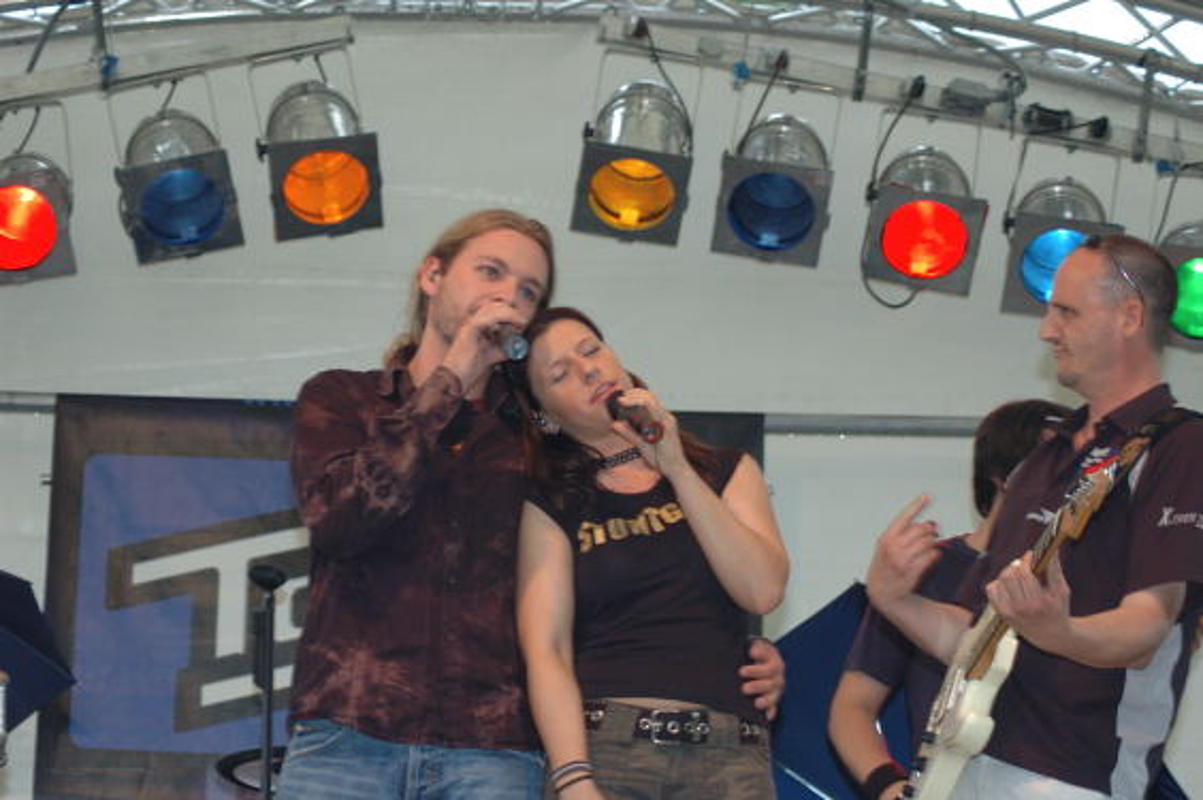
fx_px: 3506
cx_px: 602
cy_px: 400
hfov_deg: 19.5
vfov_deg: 13.0
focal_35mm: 105
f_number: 4.8
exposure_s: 1/60
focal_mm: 70
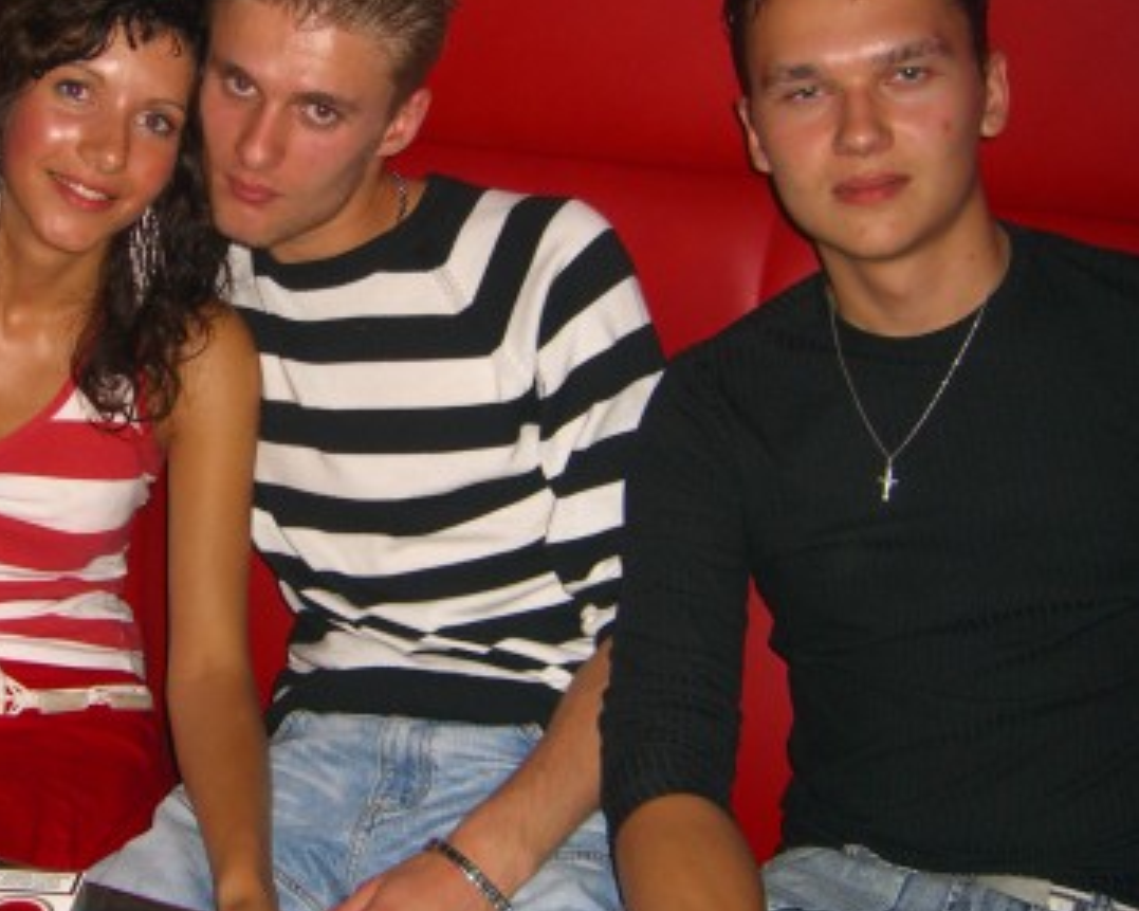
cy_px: 368
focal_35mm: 62
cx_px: 273
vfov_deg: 24.5
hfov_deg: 30.0
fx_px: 2089
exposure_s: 1/60
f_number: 2.8
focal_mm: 7.9
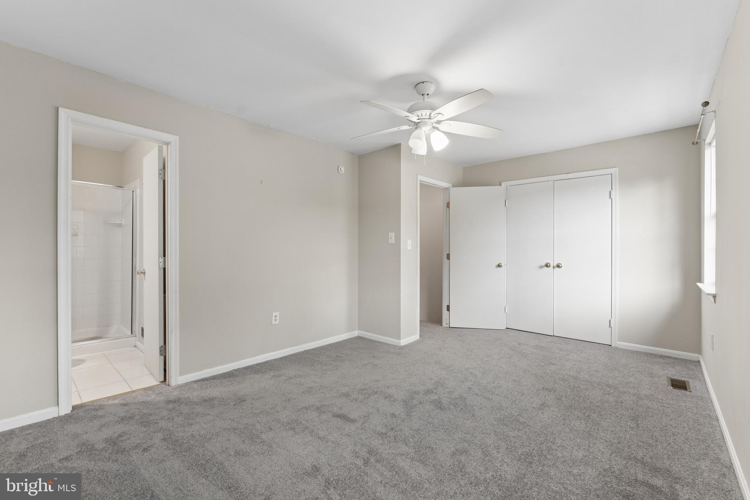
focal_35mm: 15
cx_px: 375
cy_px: 250
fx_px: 317
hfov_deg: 99.7
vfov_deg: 76.6
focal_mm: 15.2
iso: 1250
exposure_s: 1/20
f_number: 7.1
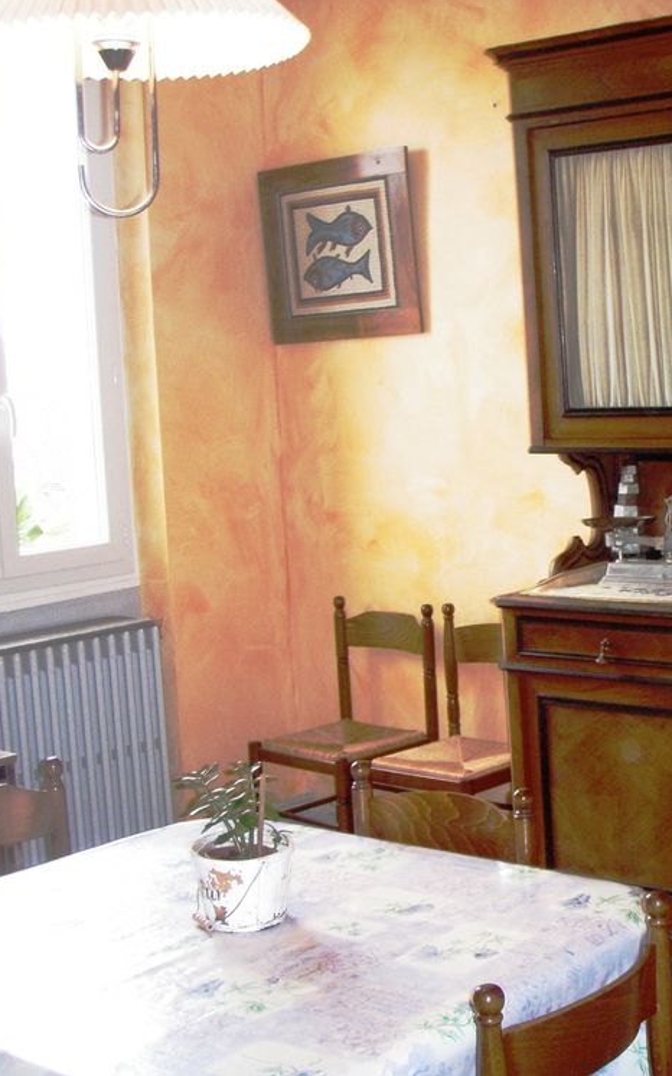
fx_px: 1583
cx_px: 610
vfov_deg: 37.5
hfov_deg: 23.3
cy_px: 537
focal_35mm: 54
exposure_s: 1/30
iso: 250
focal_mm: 6.7
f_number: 3.5
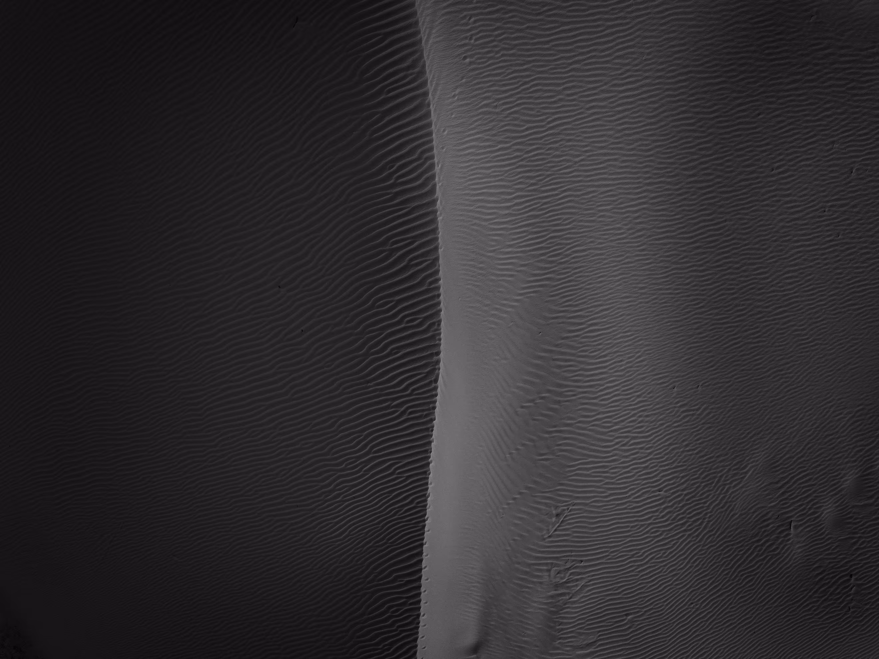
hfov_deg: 71.6
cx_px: 440
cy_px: 330
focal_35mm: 24
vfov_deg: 56.8
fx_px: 609
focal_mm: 12.29
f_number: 4
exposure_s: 1/500
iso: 100
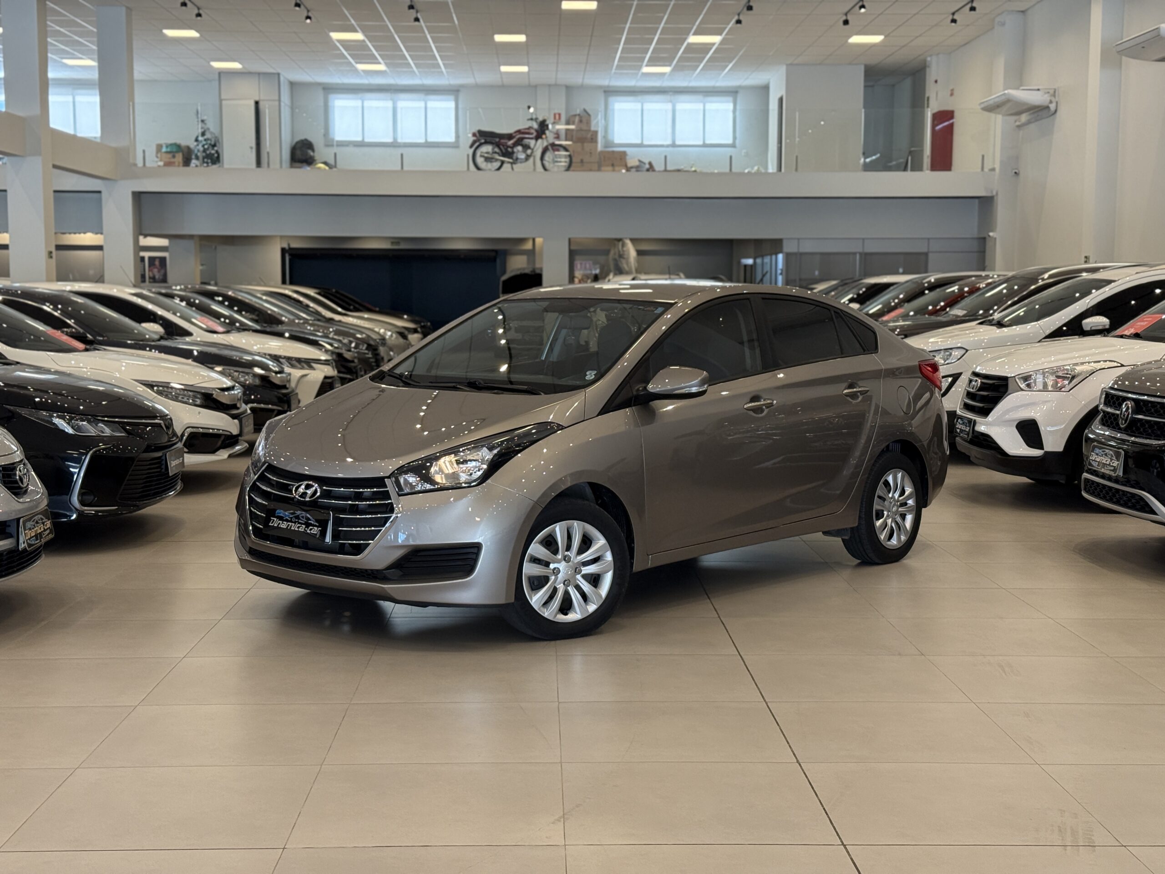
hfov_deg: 39.7
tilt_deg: -4.7
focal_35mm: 48
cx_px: 582
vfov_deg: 30.3
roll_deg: +0.1
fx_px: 1615
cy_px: 437
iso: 160
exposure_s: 1/120
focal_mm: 6.76
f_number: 1.78
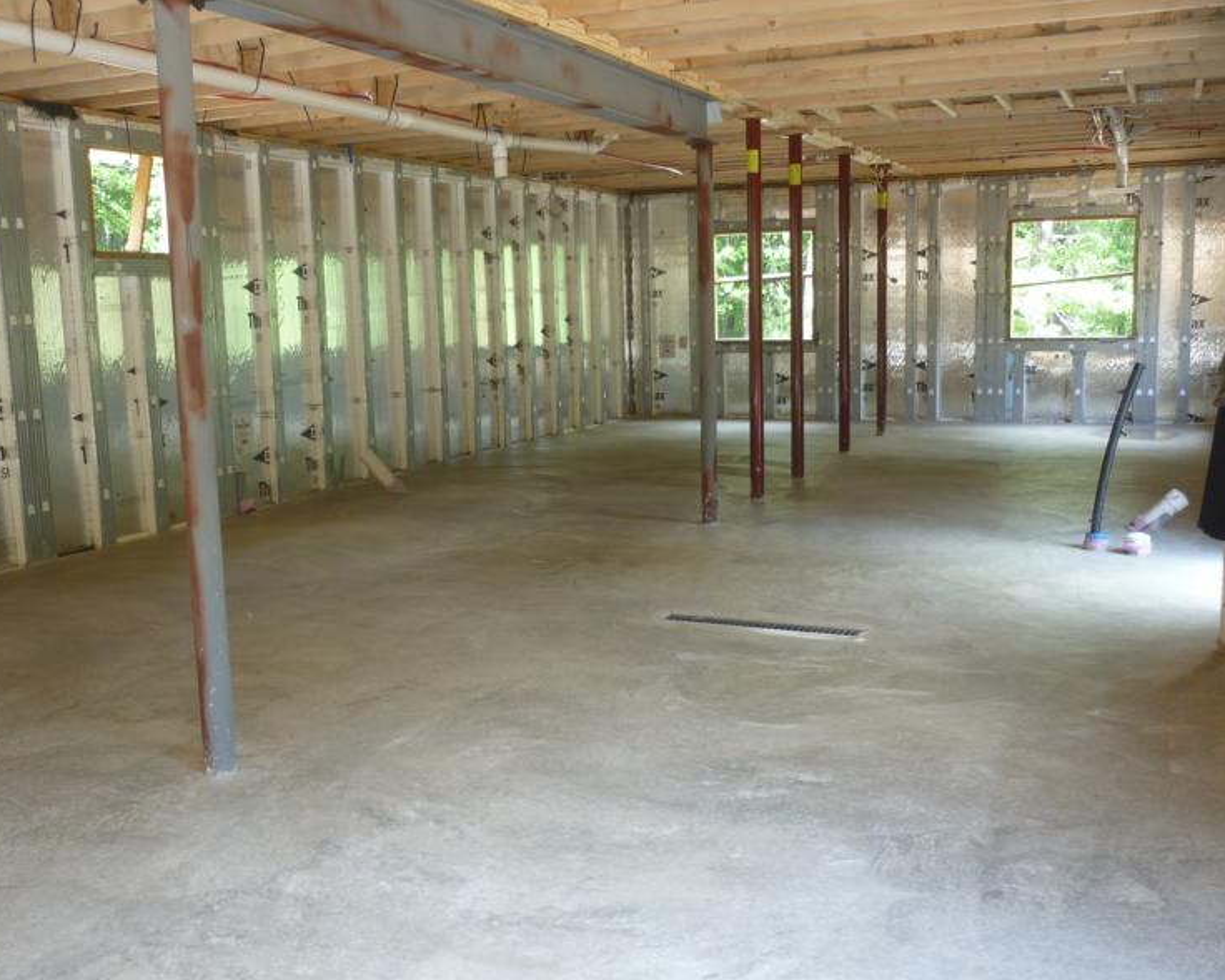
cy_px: 497
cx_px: 563
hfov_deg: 51.5
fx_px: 1269
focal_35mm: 35
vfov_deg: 42.2
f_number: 2.8
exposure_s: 1/30
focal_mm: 5.5
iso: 100
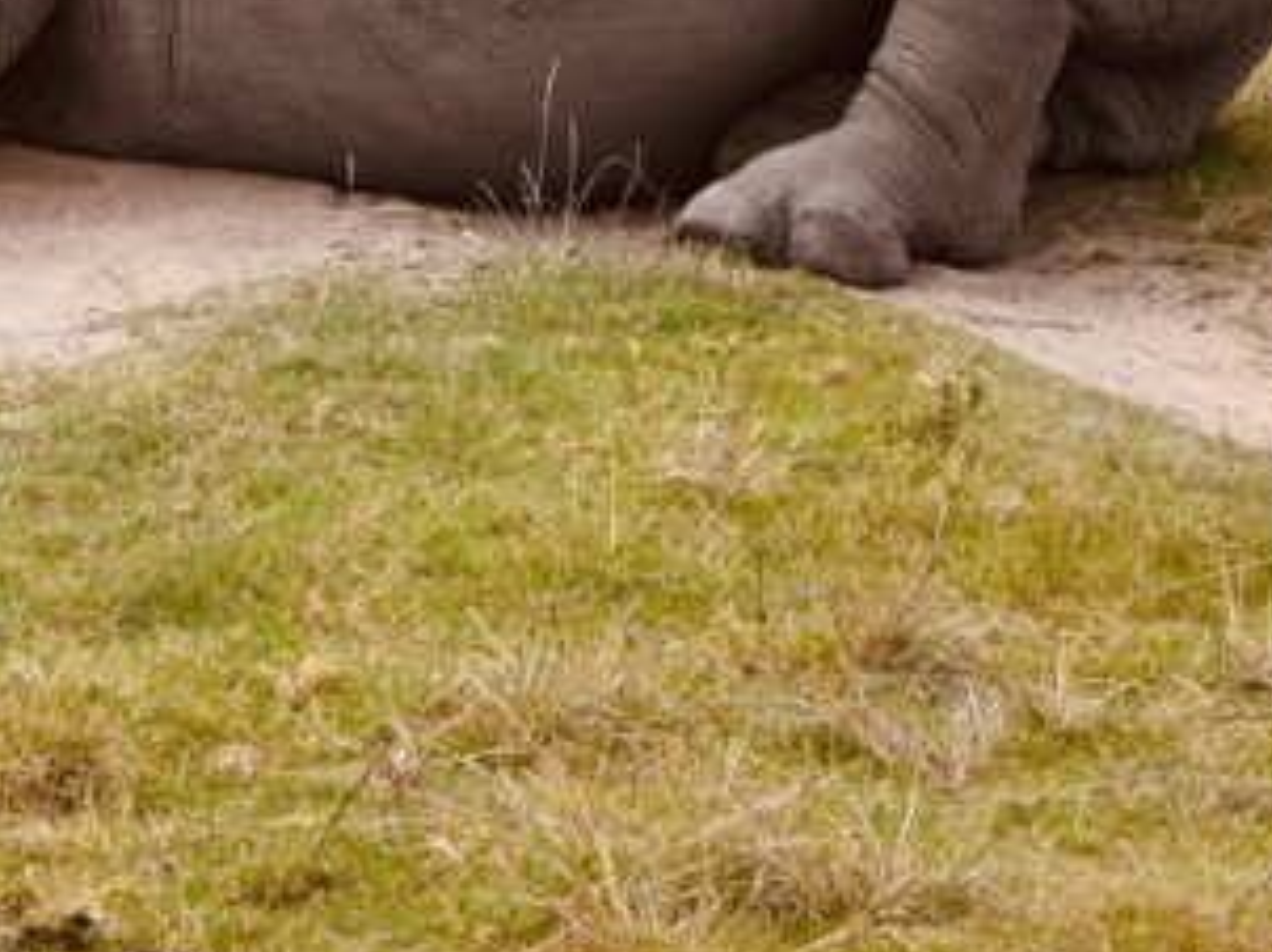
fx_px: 9470
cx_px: -181
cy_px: -708
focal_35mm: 258
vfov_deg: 5.7
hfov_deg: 7.6
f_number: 6.3
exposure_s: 1/320
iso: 100
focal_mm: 45
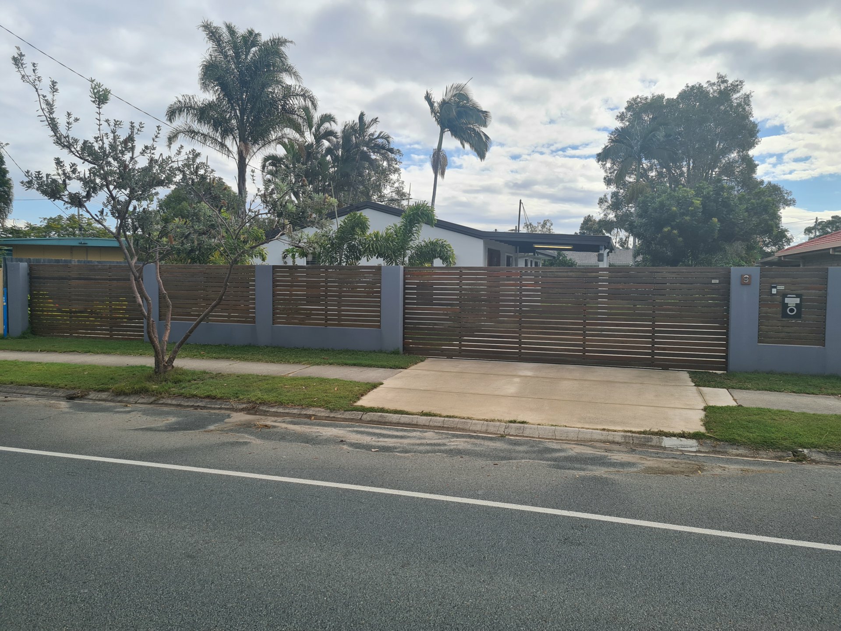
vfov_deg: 53.1
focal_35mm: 26
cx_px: 420
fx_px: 632
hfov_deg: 67.3
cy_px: 316
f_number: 1.8
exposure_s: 1/2152
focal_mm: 5.4
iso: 50
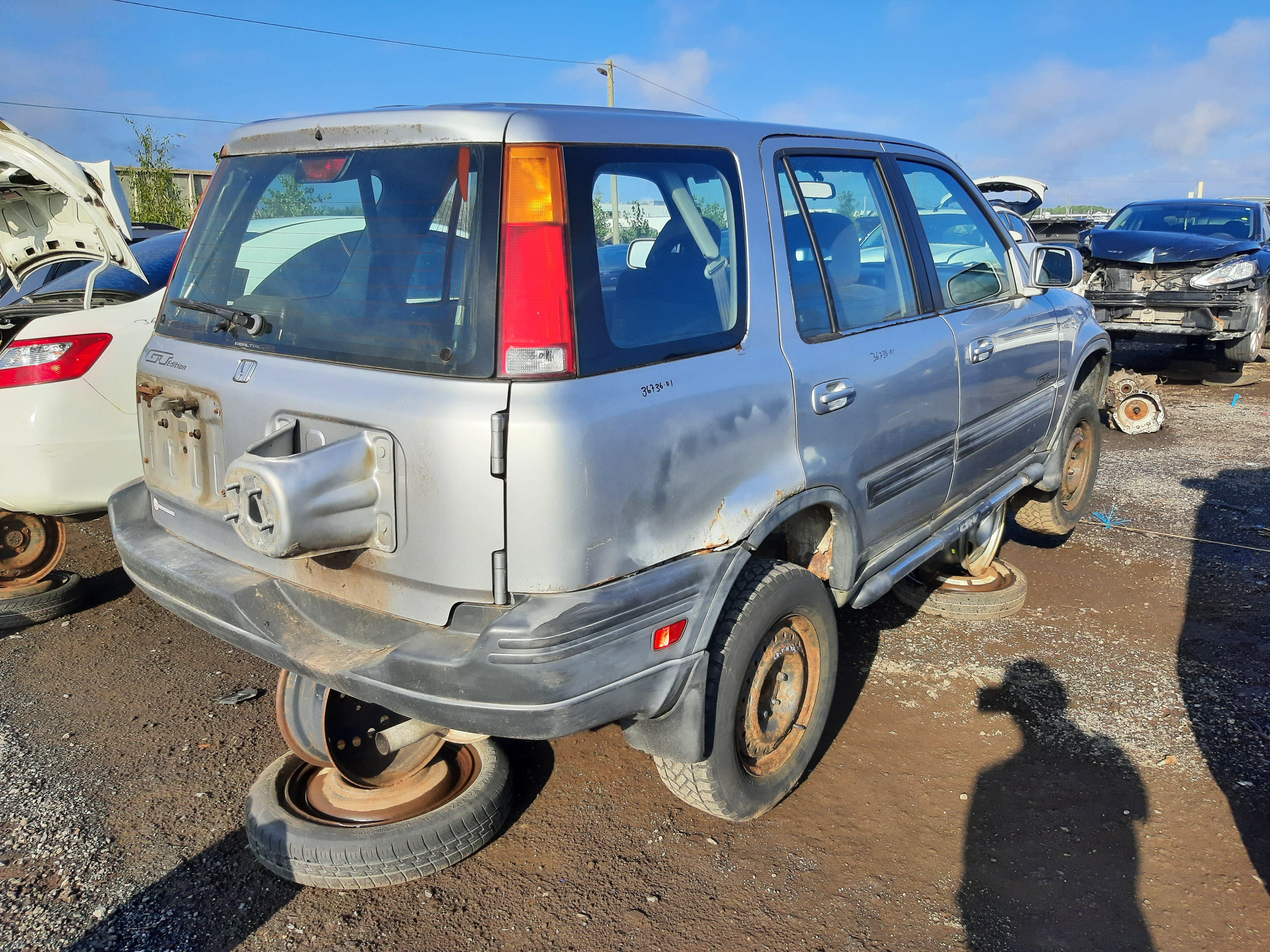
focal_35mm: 26
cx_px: 635
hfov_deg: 67.3
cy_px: 476
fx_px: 954
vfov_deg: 53.1
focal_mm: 3.92
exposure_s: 1/1217
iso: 40
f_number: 1.7
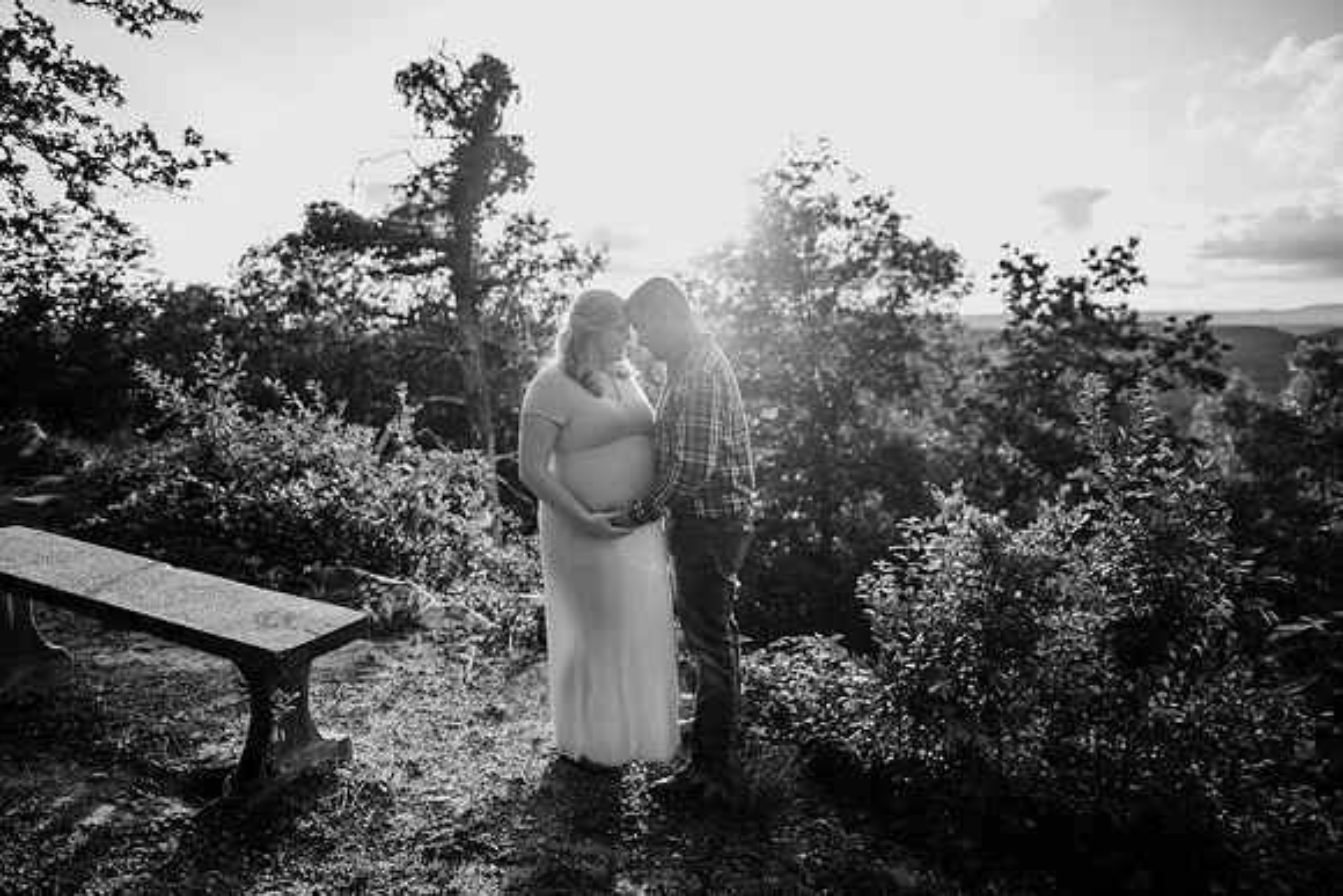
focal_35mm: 24
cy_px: 448
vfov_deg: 53.2
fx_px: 896
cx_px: 672
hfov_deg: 73.7
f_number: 2.5
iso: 160
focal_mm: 24
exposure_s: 1/800
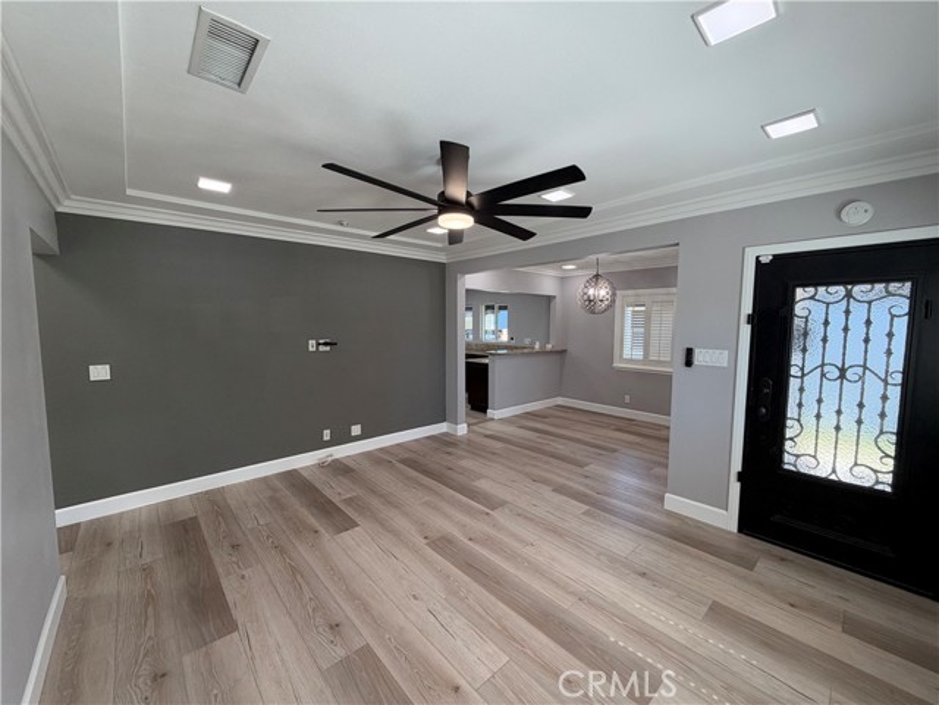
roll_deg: -0.2
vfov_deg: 85.7
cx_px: 470
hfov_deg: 102.1
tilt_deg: -4.4
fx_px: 380
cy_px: 352
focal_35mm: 14
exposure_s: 1/120
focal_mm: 2.22
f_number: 2.2
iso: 125
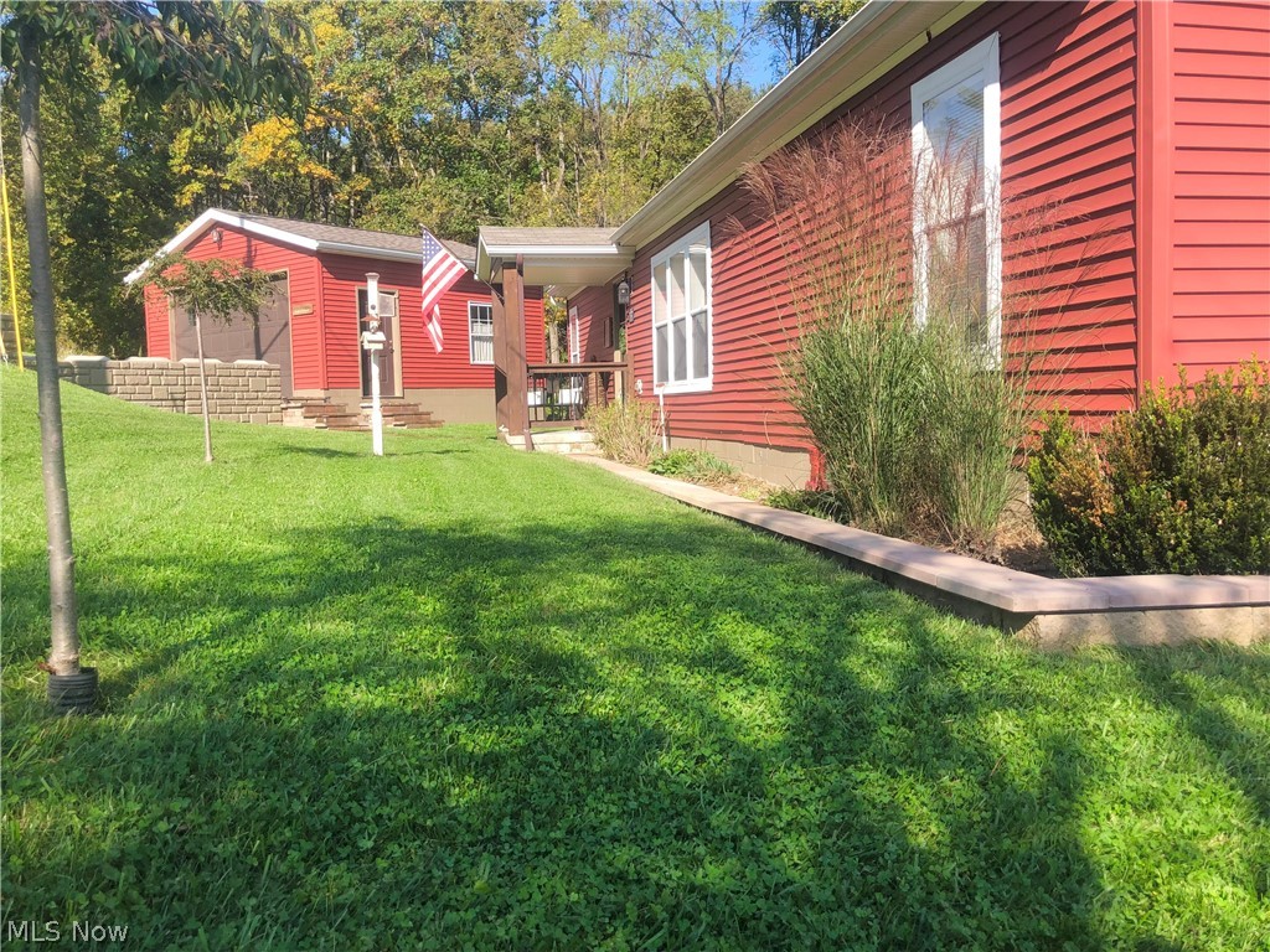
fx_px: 1027
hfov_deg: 63.4
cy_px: 476
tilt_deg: -2.3
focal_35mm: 28
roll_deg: +2.1
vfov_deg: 49.7
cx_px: 635
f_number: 1.8
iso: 20
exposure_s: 1/607
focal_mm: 3.99
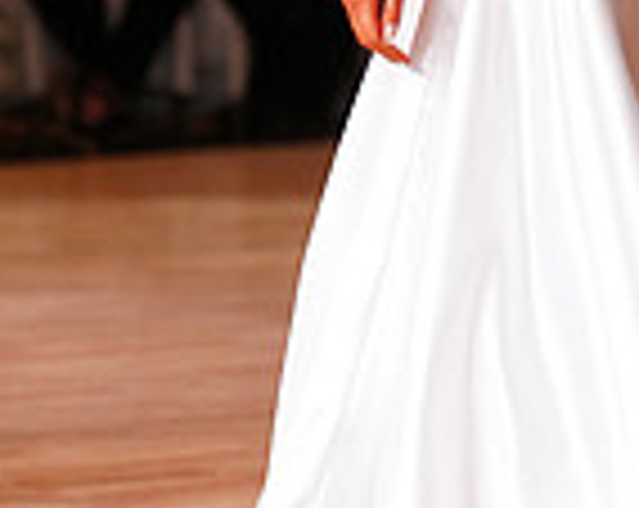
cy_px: -229
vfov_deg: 4.1
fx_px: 7040
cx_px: 655
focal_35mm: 373
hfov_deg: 5.2
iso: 1600
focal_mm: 97
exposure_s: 1/400
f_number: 2.8
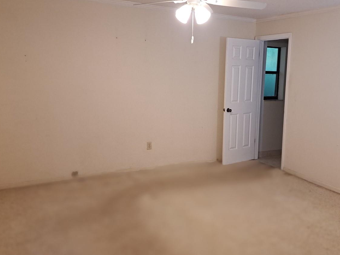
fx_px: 334
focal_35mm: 34
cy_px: 121
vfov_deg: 41.8
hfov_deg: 53.7
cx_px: 198
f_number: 1.8
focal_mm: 5.23
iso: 160
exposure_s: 1/60
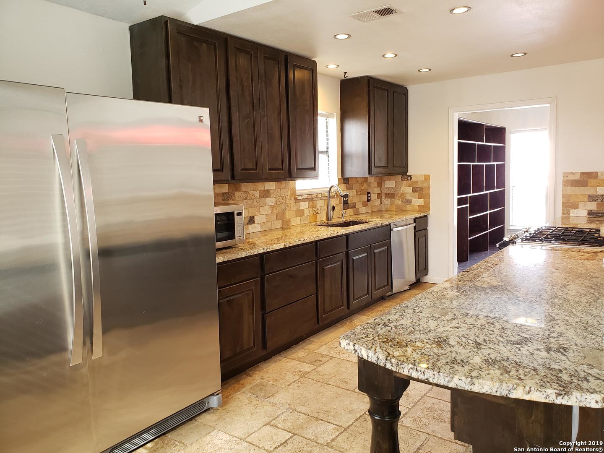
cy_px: 226
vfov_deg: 53.1
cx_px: 302
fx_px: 454
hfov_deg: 67.3
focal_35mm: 26
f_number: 2.4
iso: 250
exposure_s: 1/30
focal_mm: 4.3
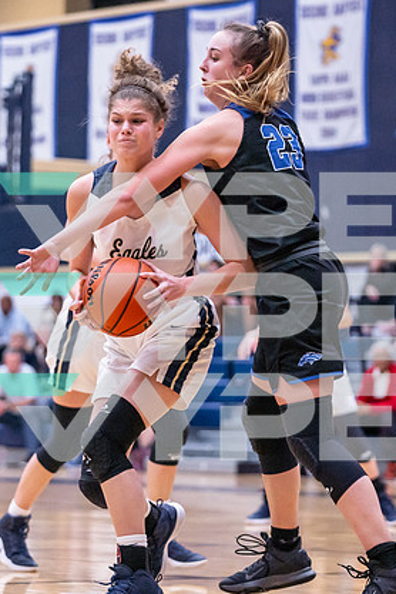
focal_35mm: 174
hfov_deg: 7.9
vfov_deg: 11.8
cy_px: 281
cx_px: 127
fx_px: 2871
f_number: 2.8
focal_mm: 92
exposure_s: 1/1250
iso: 2000
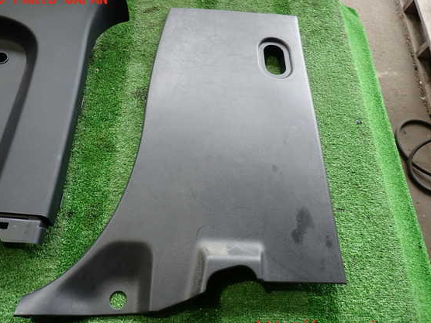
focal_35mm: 27
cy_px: 163
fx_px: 336
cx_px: 199
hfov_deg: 65.2
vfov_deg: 51.4
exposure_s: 1/60
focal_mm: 4.5
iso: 160
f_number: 2
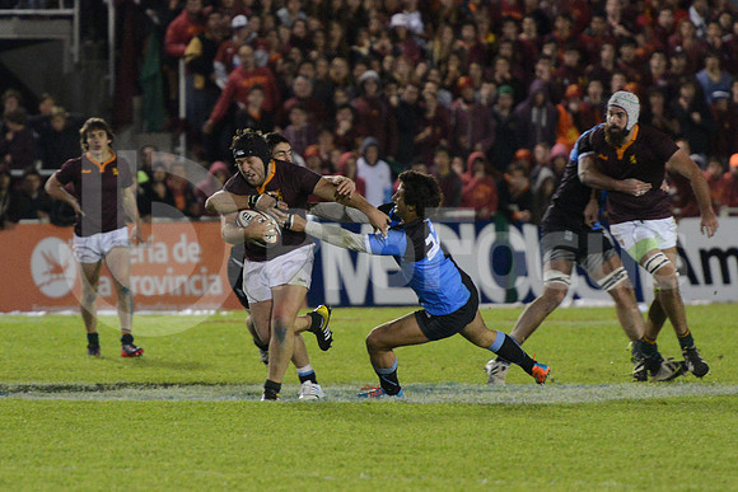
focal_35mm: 280
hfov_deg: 7.4
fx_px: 5741
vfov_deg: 4.9
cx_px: 369
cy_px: 246
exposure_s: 1/500
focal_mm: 280
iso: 5000
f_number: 4
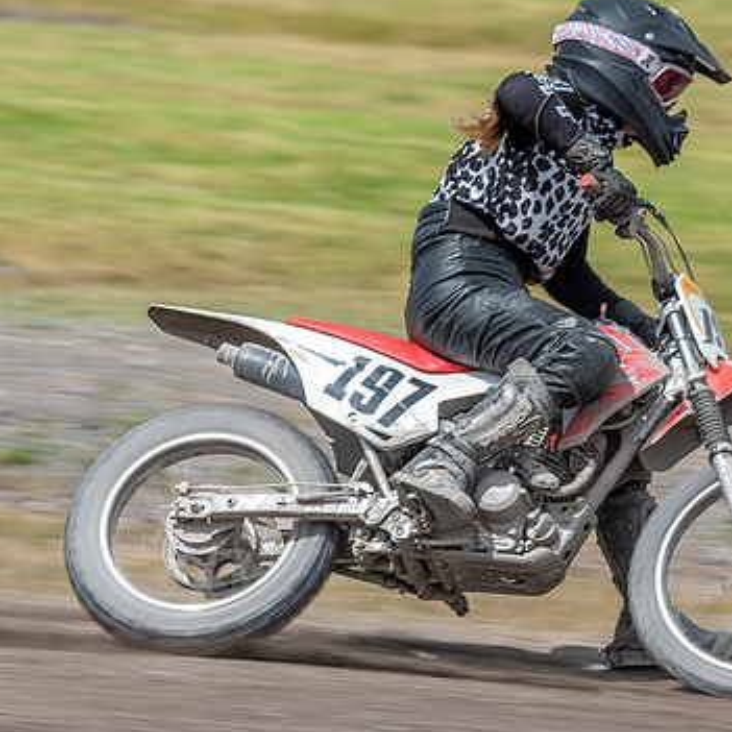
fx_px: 13182
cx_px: 553
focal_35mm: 551
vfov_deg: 3.2
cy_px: 386
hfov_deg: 3.2
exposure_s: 1/250
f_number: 8
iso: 160
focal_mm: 310
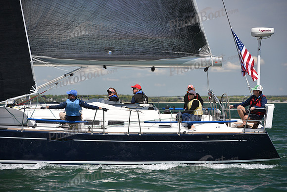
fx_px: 1555
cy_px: 96
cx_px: 144
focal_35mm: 195
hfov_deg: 10.5
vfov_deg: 7.0
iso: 320
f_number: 6.3
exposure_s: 1/800
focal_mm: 195
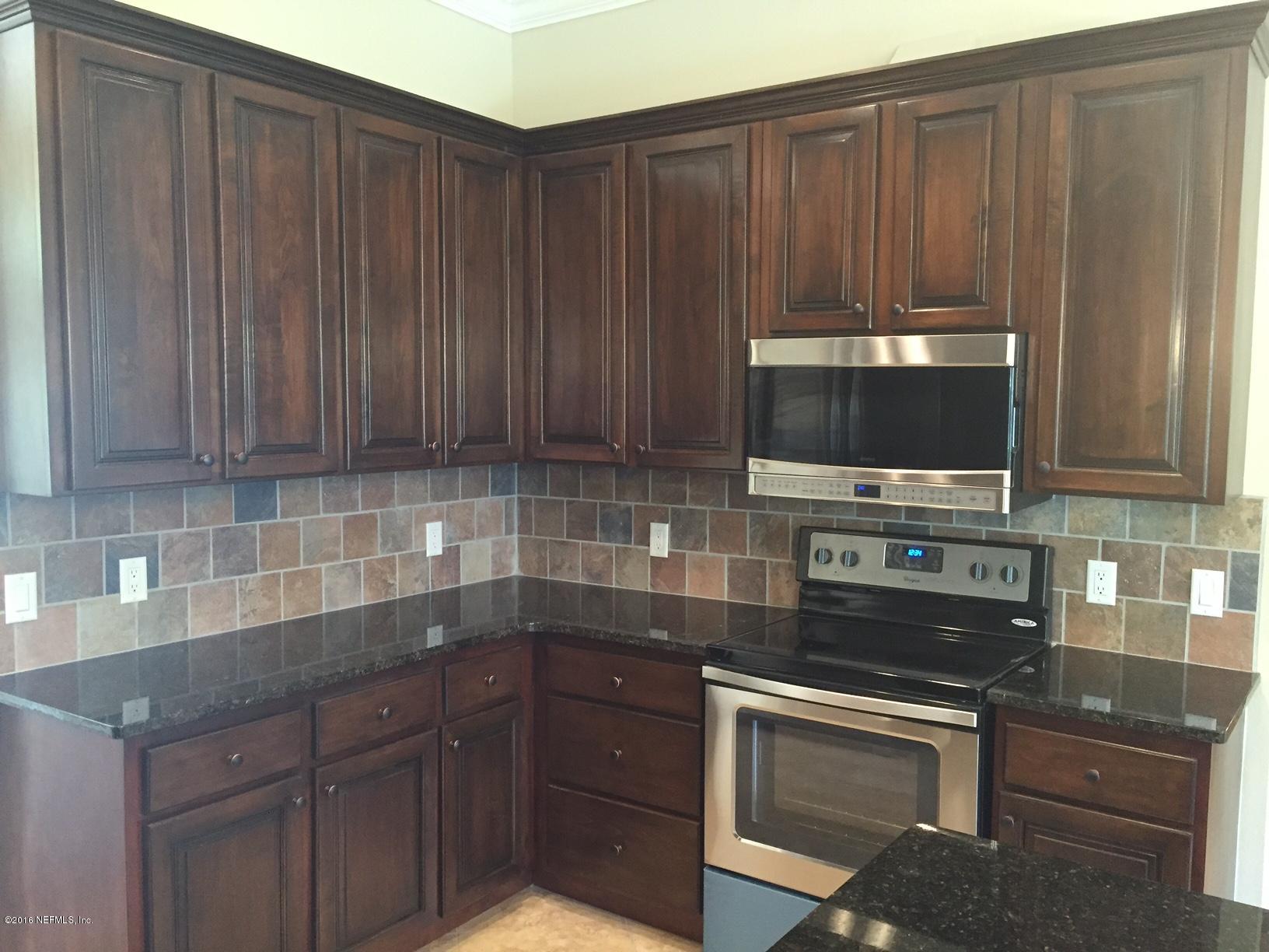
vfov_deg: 48.2
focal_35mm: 29
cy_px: 476
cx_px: 634
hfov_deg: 61.7
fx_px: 1063
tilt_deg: -4.0
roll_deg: -1.0
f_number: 2.2
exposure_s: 1/24
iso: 250
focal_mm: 4.15
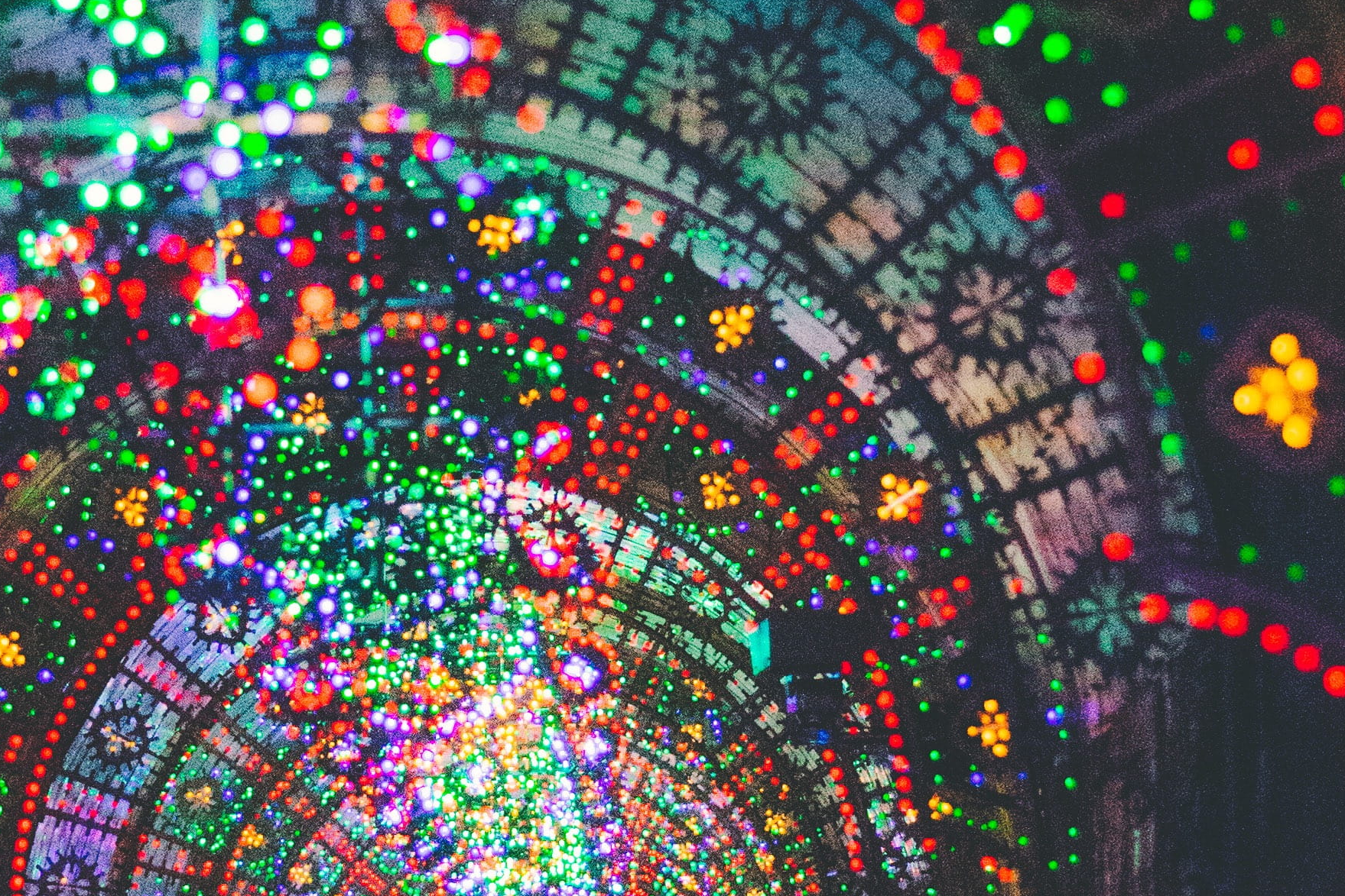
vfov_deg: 5.8
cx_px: 558
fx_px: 8892
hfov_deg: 8.6
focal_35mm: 238
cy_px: 468
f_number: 1.8
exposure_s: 1/1000
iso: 12800
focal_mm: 85
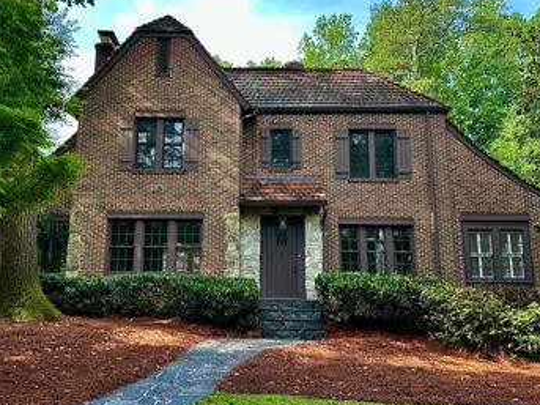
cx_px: 253
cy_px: 182
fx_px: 546
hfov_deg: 52.6
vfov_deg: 40.6
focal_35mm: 35
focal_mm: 6.86
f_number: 1.78
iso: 80
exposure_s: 1/462
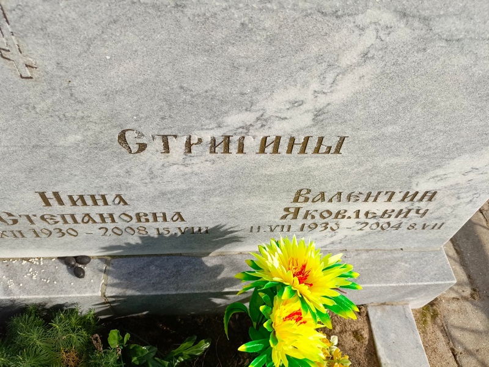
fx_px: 353
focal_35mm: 25
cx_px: 244
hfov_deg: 69.4
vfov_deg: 54.9
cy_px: 184
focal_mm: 4.76
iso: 115
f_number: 1.69
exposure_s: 1/992
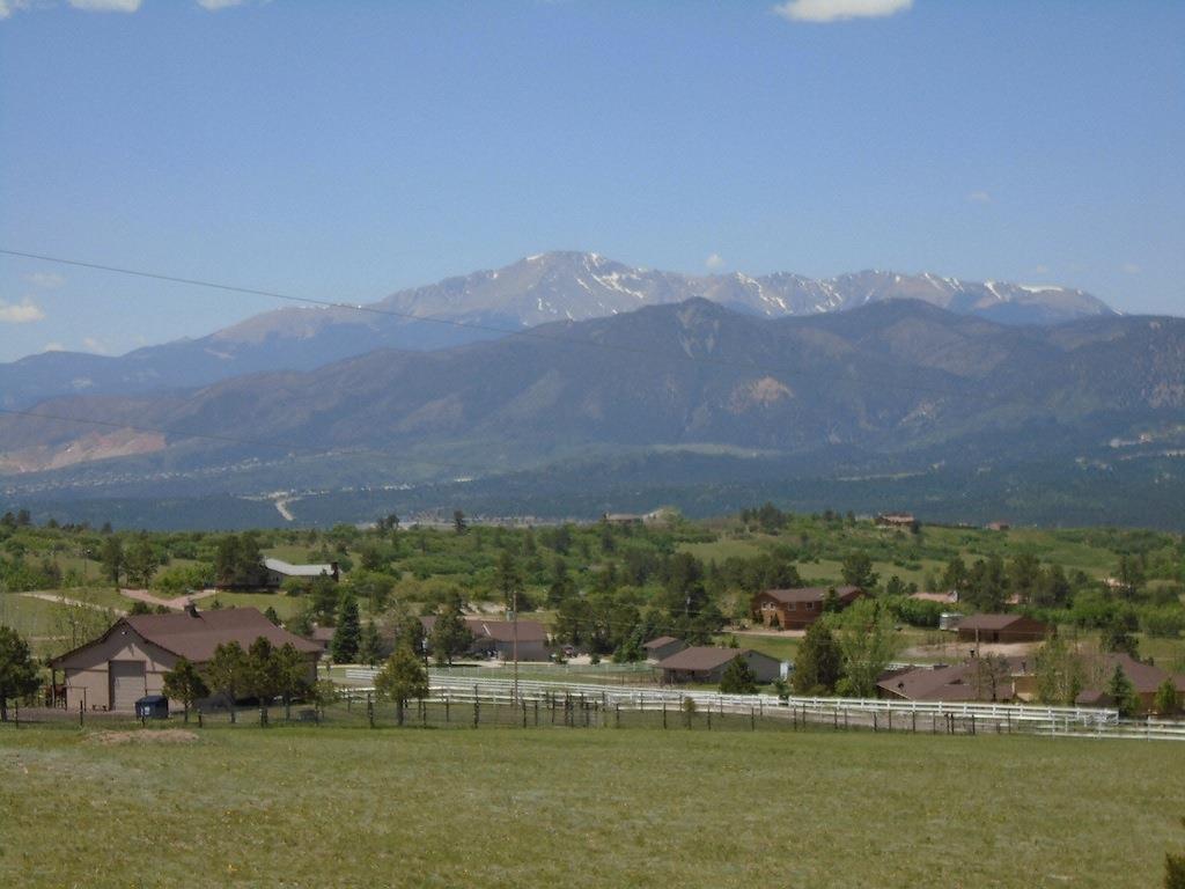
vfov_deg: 15.9
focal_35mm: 93
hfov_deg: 21.1
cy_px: 444
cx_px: 592
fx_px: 3184
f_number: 5.1
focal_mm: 16.4
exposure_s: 1/500
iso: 100
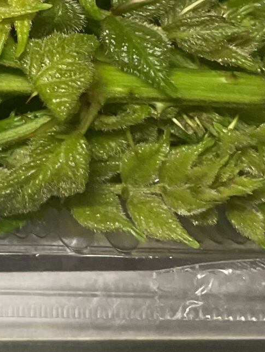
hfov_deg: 13.7
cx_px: -109
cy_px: -96
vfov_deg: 17.9
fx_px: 1051
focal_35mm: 103
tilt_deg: -72.6
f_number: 1.6
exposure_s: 1/60
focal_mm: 4.2
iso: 250
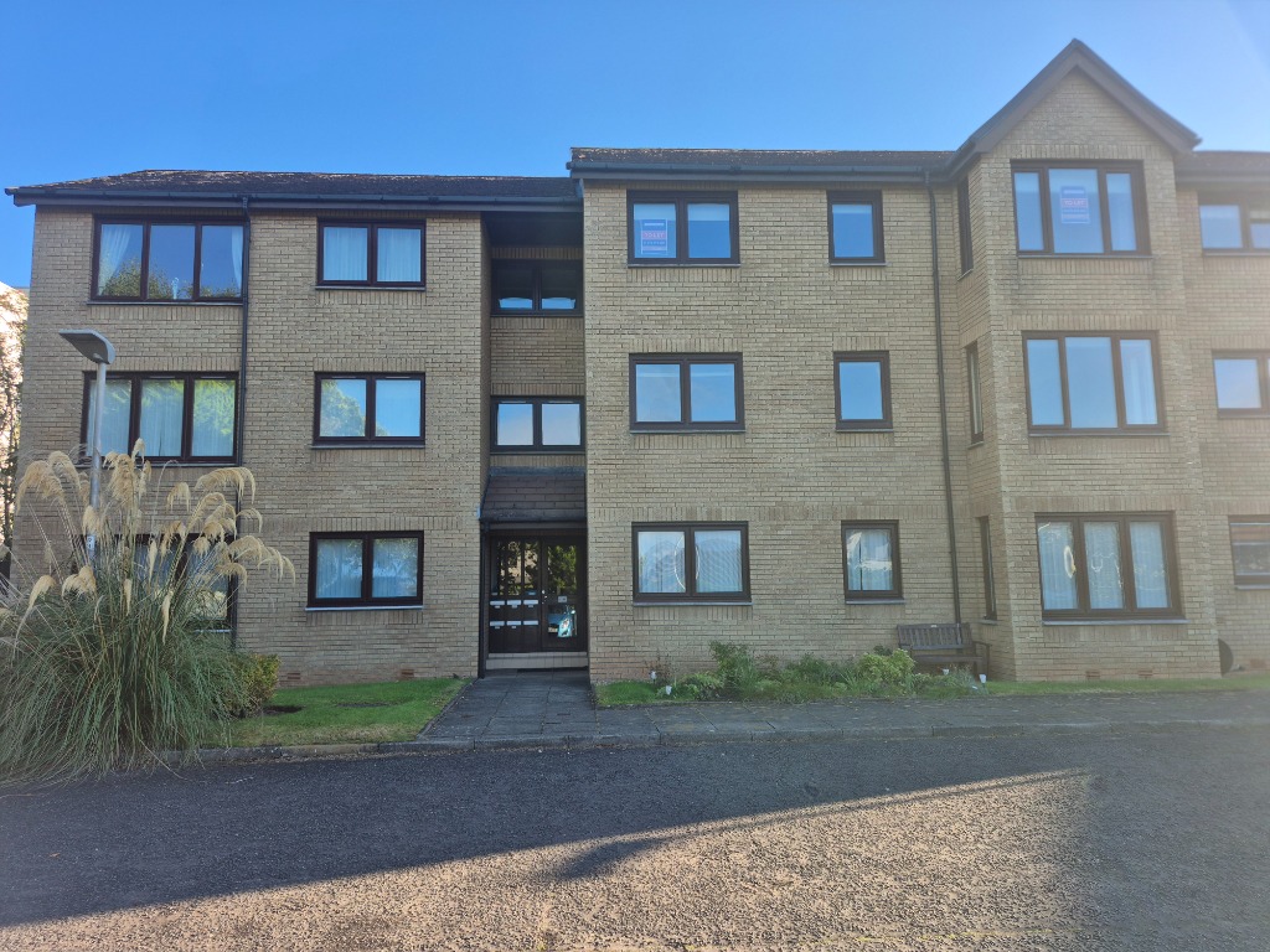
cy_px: 476
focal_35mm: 23
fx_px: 844
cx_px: 635
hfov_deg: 73.9
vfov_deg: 58.9
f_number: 1.8
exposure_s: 1/494
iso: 25
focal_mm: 5.4
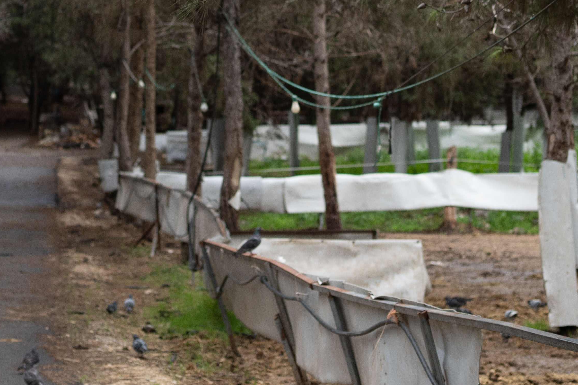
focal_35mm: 156
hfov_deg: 13.2
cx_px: 261
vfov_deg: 8.8
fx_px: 2504
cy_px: 21
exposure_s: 1/800
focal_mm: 50
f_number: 2.8
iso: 500
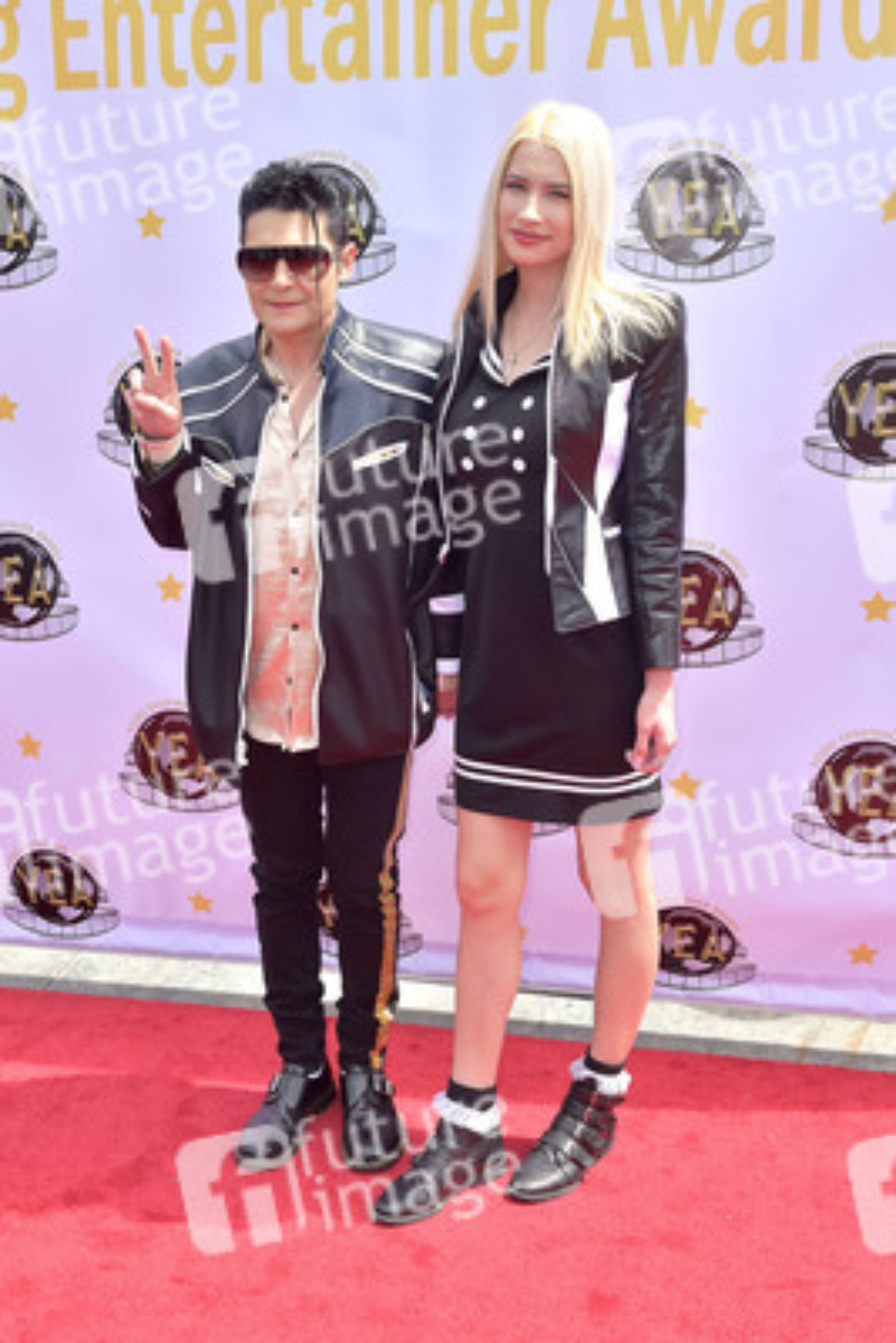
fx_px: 1305
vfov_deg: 54.4
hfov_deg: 37.9
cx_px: 448
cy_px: 672
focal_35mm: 35
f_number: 6.3
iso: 320
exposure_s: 1/250
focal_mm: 35
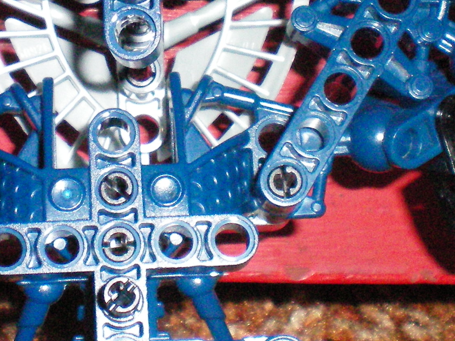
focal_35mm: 111
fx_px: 1459
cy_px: 101
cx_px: 132
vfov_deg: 13.3
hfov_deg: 17.7
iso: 400
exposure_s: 1/60
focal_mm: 6.3
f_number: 4.6
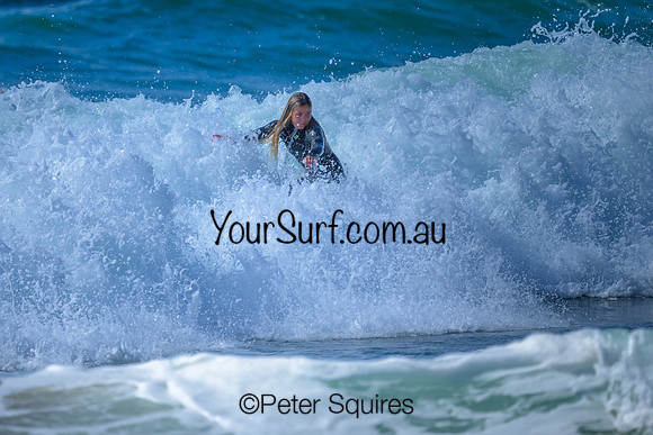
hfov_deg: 1.9
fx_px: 19939
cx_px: 204
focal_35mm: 1099
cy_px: 208
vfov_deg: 1.3
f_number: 6.3
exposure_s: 1/2000
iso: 140
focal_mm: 800
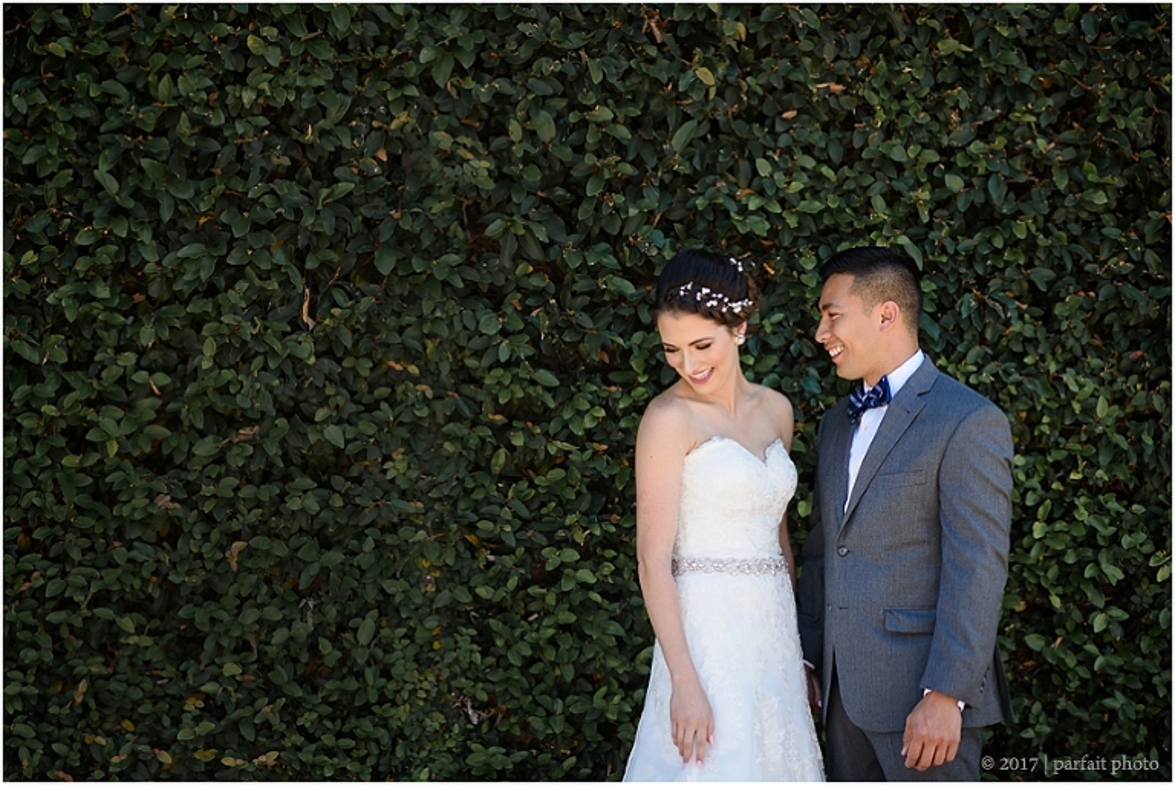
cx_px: 588
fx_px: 2776
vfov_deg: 16.1
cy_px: 392
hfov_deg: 23.9
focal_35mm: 85
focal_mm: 85
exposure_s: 1/2500
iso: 320
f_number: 2
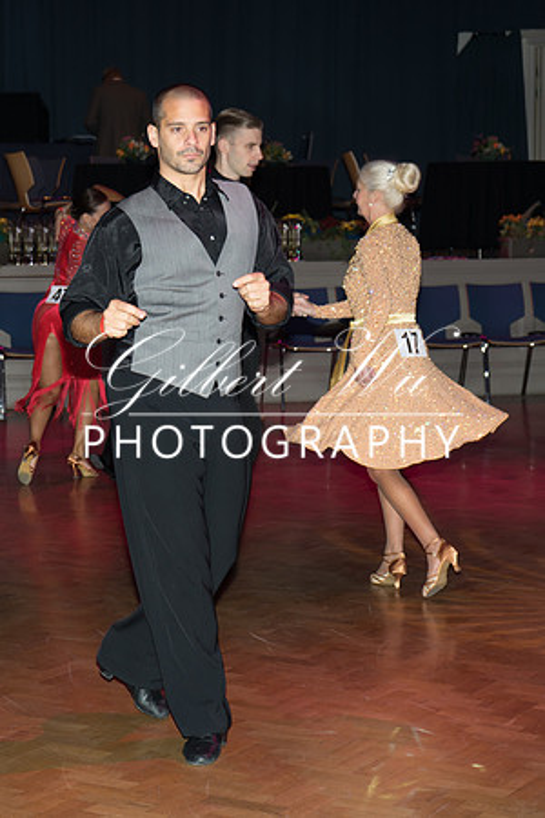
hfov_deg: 15.2
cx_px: 80
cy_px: 408
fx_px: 2018
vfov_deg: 22.9
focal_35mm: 89
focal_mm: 56
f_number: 5
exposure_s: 1/60
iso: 200
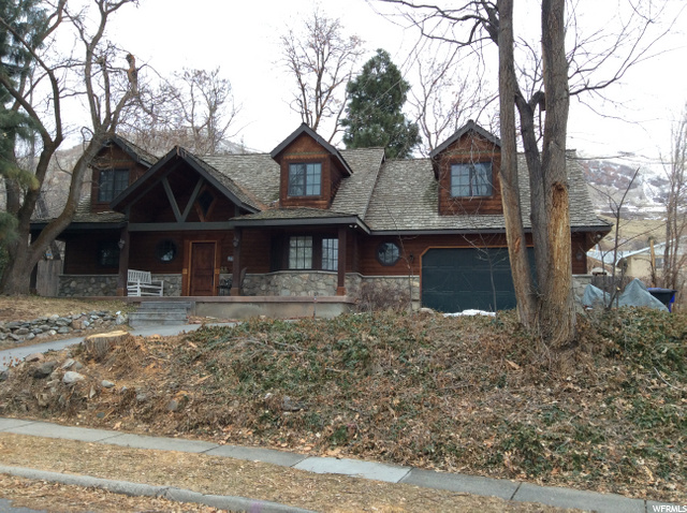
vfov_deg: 44.1
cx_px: 344
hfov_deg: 56.9
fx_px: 634
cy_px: 256
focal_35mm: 32
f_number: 2.4
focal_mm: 3.3
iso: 40
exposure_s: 1/120
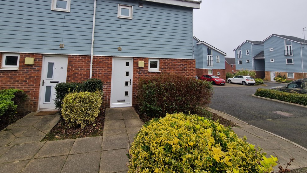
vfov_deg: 67.8
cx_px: 146
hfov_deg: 102.9
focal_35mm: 15
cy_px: 53
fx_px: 122
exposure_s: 1/211
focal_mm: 2.2
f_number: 2.2
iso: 50
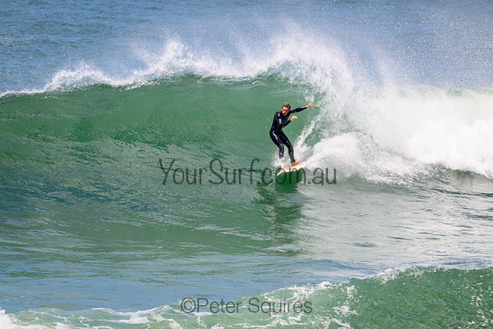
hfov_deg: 2.6
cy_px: 164
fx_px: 10958
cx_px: 246
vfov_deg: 1.7
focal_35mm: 800
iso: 1000
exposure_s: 1/2000
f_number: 11
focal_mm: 800
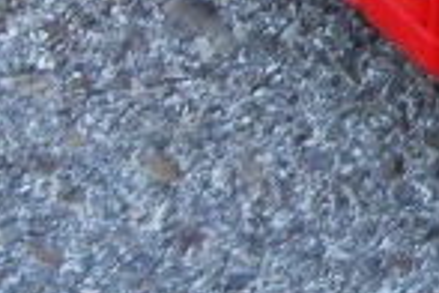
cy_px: -202
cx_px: 768
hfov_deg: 9.3
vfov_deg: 6.4
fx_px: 2574
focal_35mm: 211
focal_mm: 23
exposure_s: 1/8
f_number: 25
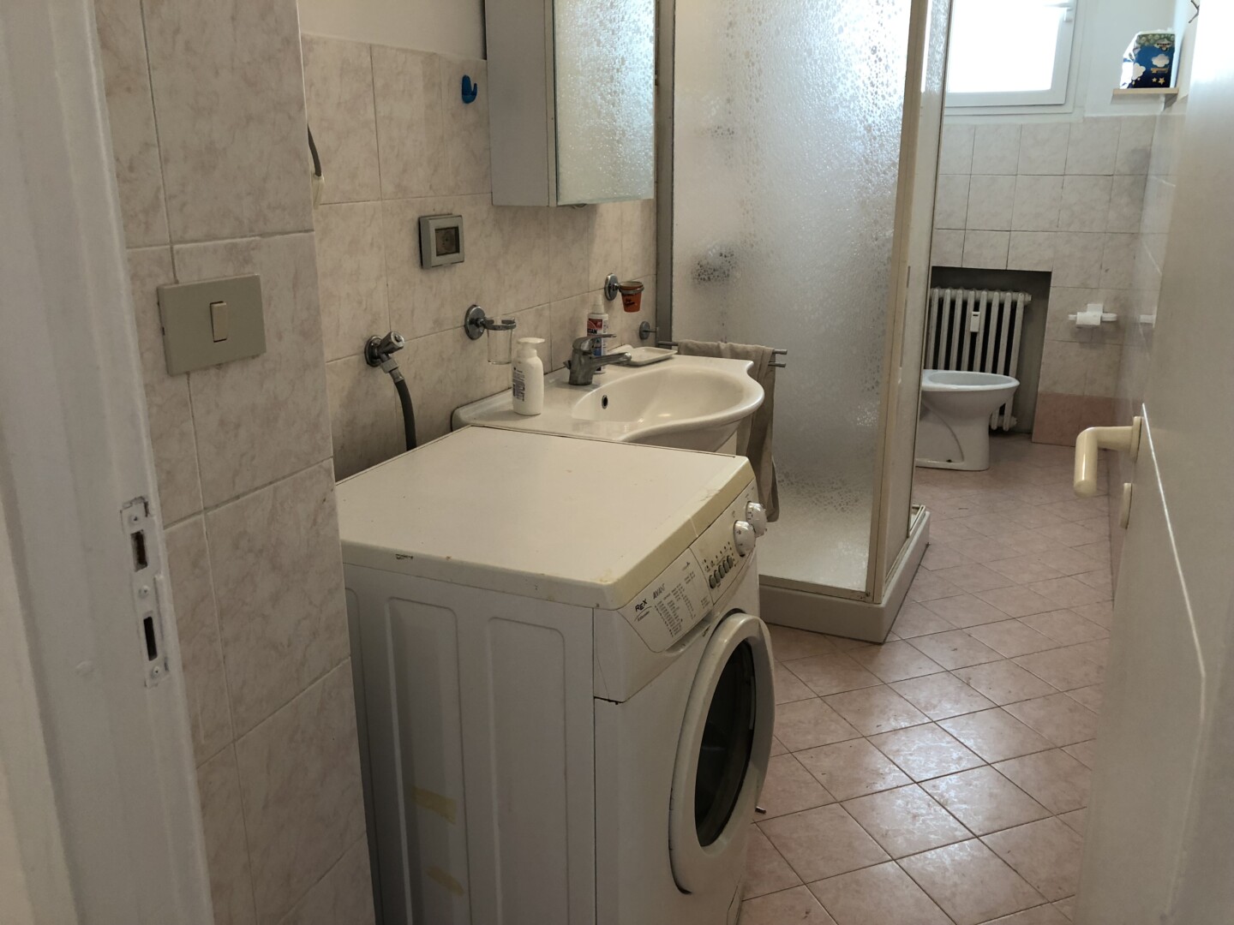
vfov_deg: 49.7
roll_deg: -0.6
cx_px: 617
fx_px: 998
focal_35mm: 28
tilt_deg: -16.0
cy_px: 462
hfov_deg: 63.4
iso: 50
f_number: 1.8
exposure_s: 1/17
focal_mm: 3.99
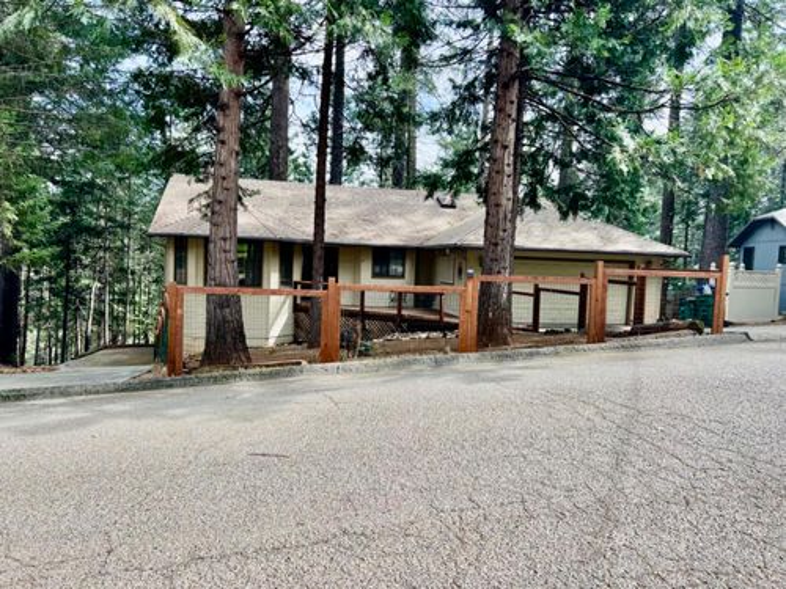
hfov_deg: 67.3
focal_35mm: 26
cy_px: 294
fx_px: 590
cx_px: 393
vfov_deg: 53.1
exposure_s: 1/780
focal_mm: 5.7
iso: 50
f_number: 1.5
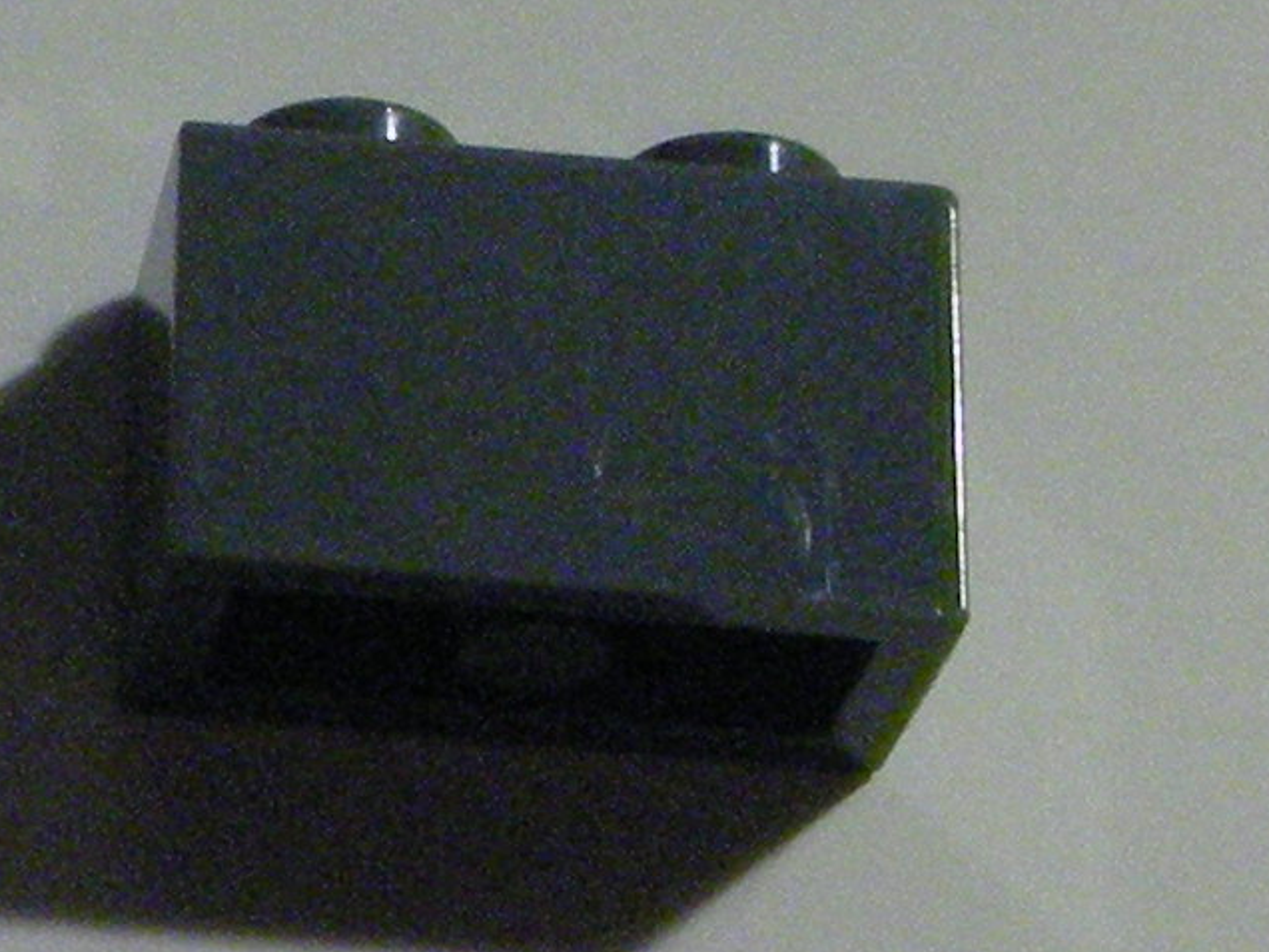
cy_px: 796
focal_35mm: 155
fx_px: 5682
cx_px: -720
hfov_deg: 12.1
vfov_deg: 9.5
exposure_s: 1/200
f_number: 3
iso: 400
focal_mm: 5.8
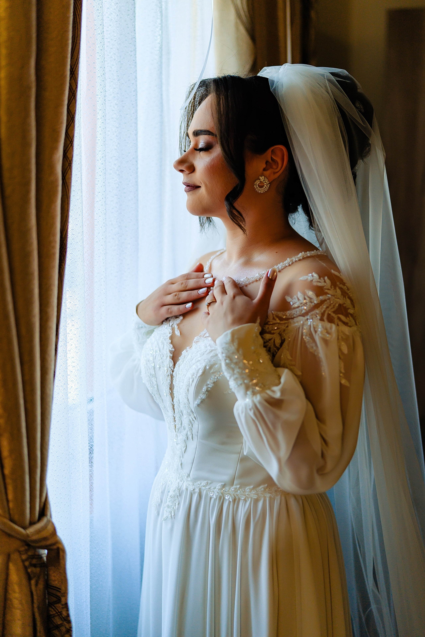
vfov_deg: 39.6
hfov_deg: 27.0
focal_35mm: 50
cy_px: 318
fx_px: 885
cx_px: 212
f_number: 1.4
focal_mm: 50
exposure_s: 1/250
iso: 320
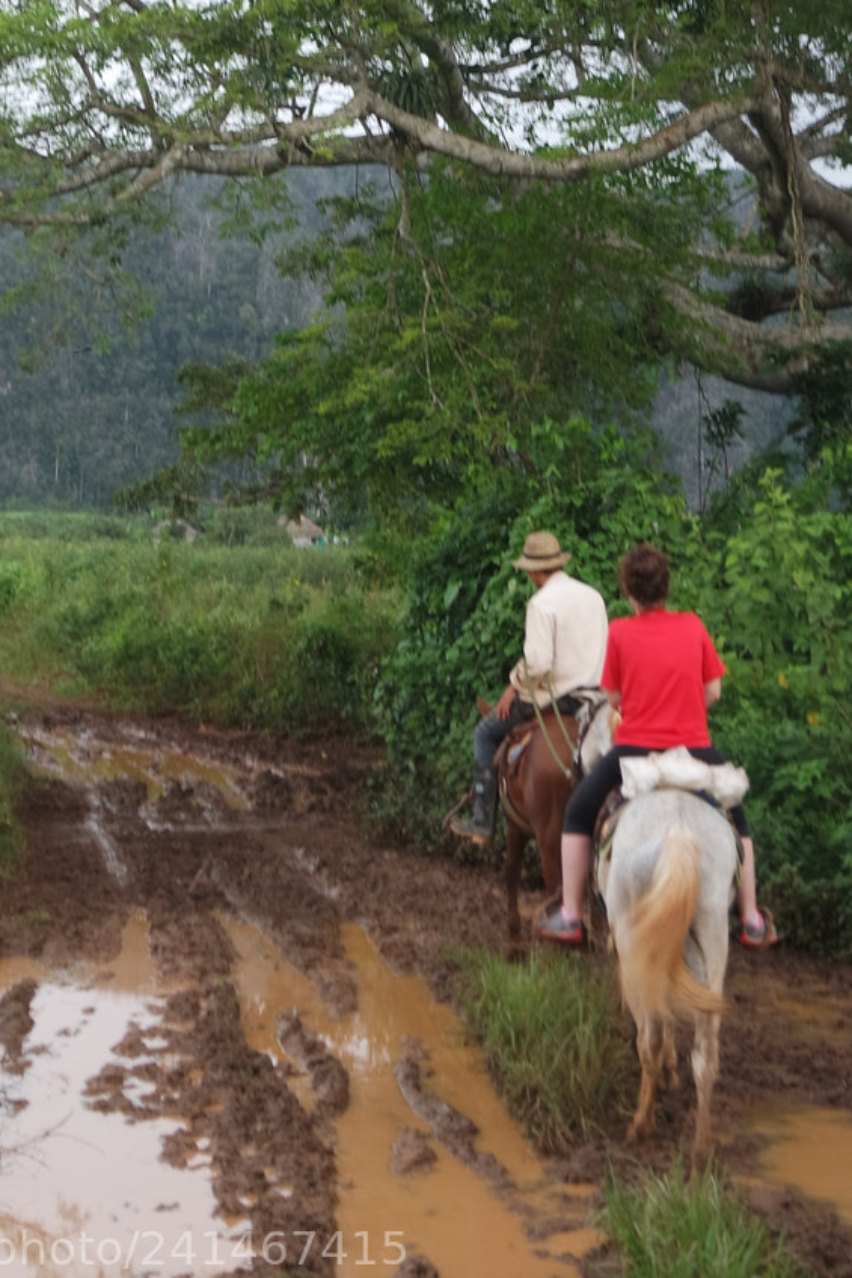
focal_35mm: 68
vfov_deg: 28.6
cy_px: 160
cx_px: 423
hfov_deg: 20.0
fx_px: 2413
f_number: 4
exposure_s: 1/100
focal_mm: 24
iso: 100
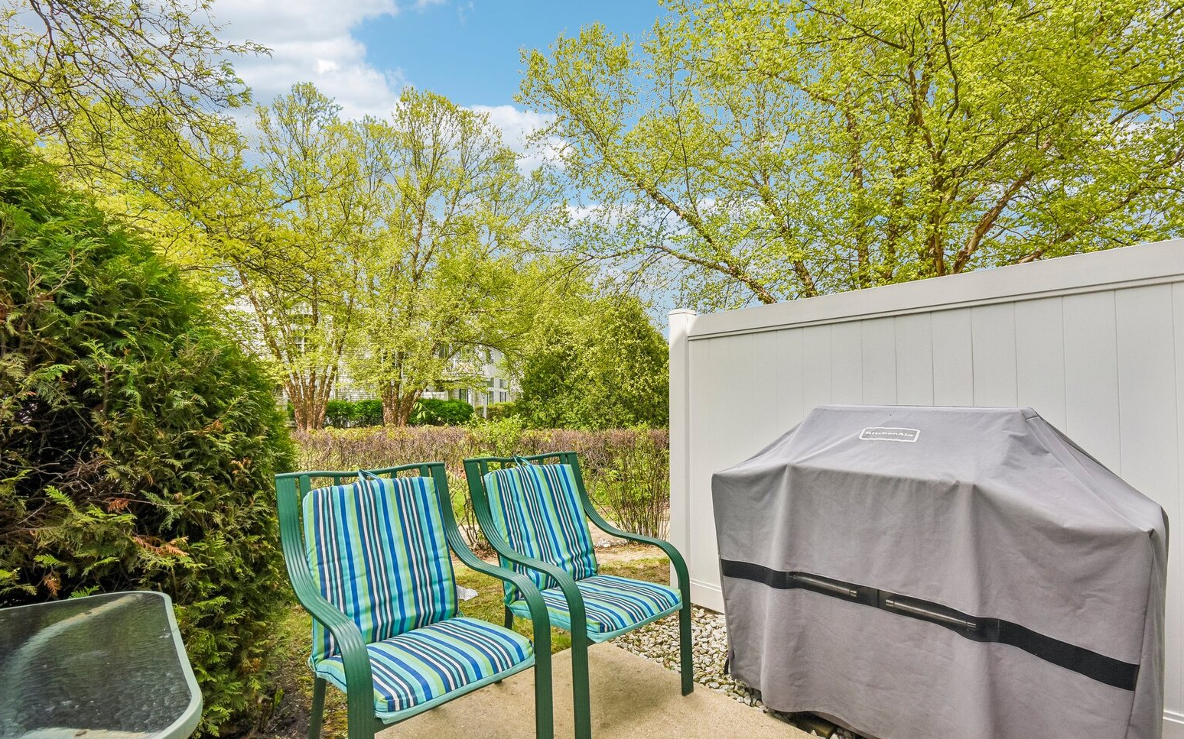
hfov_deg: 97.8
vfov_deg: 71.2
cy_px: 387
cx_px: 574
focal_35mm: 16
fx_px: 516
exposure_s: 1/800
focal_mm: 10
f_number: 8
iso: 500
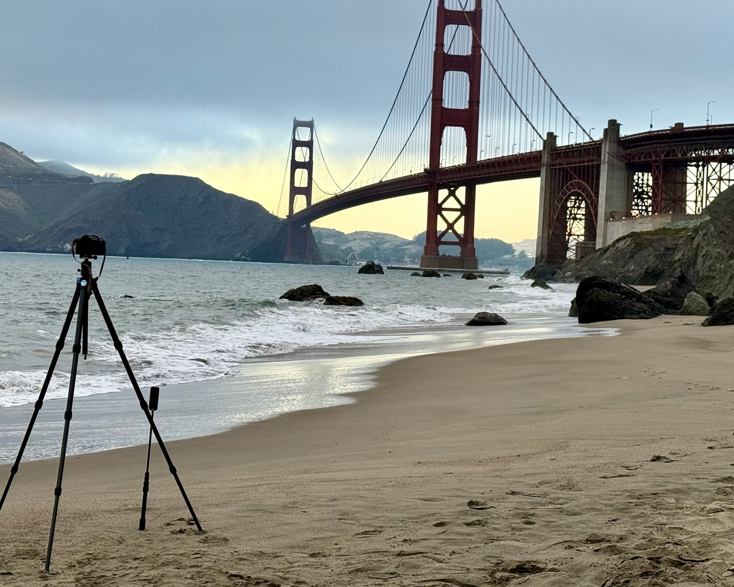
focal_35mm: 72
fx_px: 1564
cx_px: 360
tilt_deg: +0.6
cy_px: 232
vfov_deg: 21.2
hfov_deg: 26.4
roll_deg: -2.2
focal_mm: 6.76
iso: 64
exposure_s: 1/356
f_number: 1.78
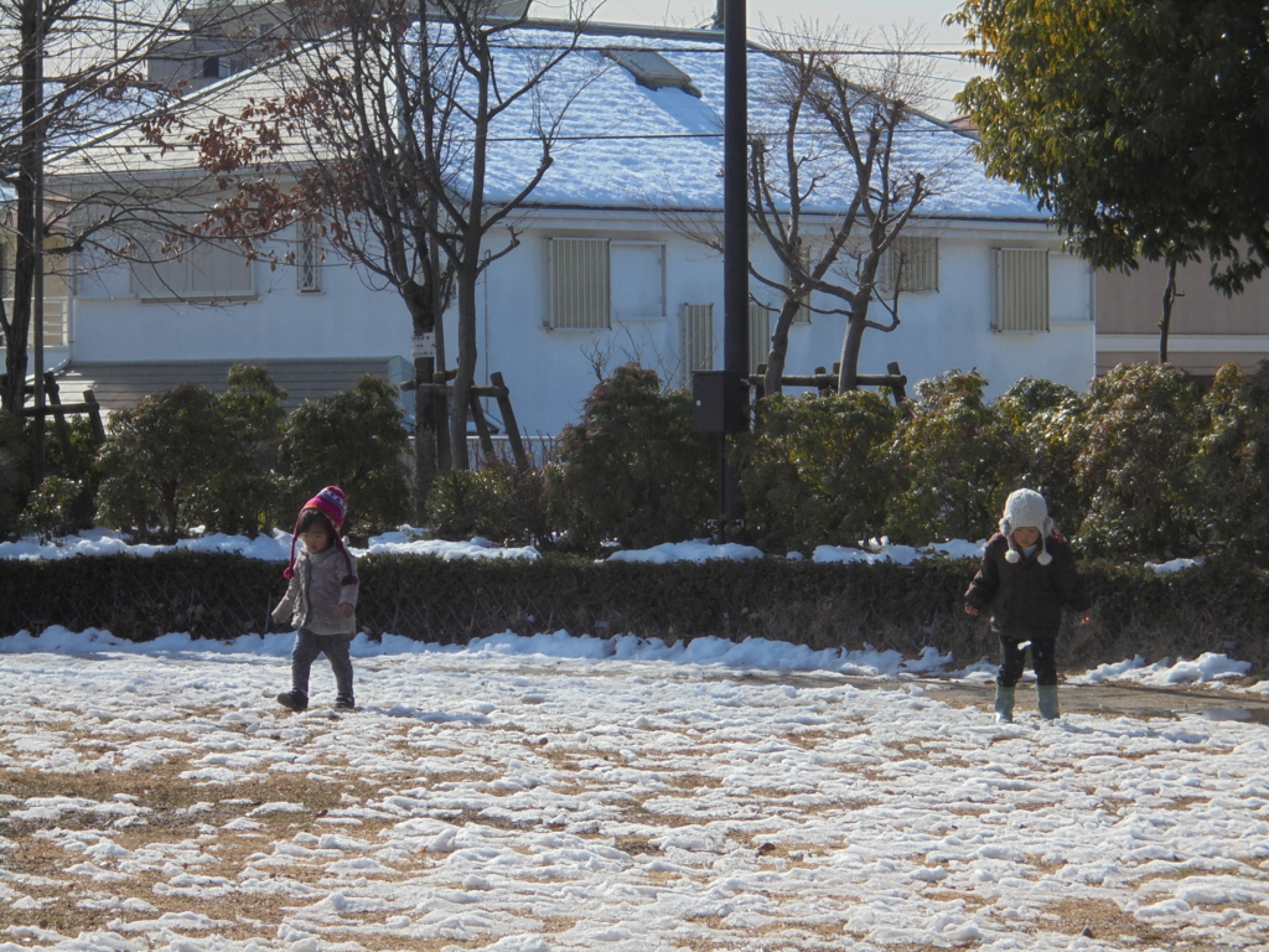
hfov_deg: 12.7
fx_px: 5719
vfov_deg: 9.5
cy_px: 476
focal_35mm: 156
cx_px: 634
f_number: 6.5
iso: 100
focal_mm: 27.6
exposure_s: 1/800
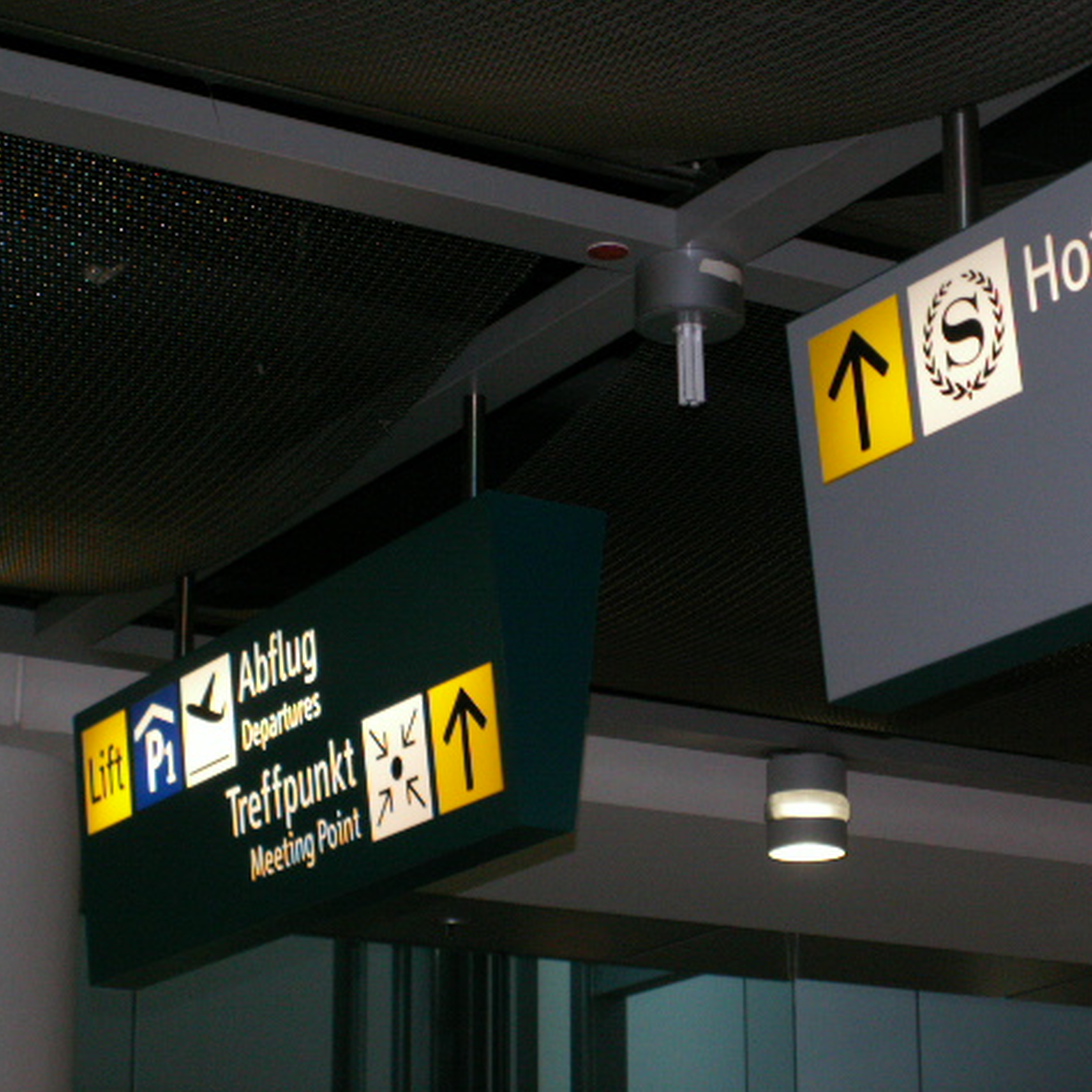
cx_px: 653
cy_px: 549
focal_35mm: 92
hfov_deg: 18.9
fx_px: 3284
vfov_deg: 18.9
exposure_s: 1/30
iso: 100
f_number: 3.2
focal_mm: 12.93
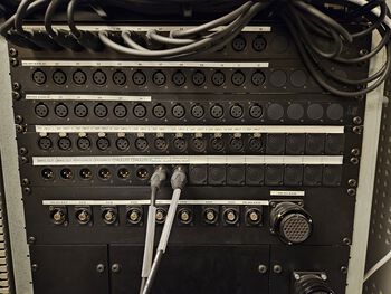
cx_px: 196
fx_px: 260
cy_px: 147
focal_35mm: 23
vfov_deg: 58.9
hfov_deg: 73.9
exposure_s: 1/33
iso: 640
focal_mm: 5.4
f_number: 1.8
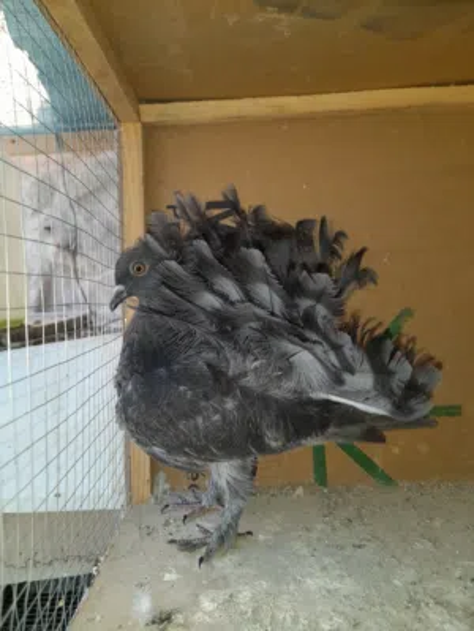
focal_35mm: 25
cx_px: 237
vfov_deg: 69.4
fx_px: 456
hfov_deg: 54.9
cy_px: 316
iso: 64
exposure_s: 1/50
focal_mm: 4.6
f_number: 2
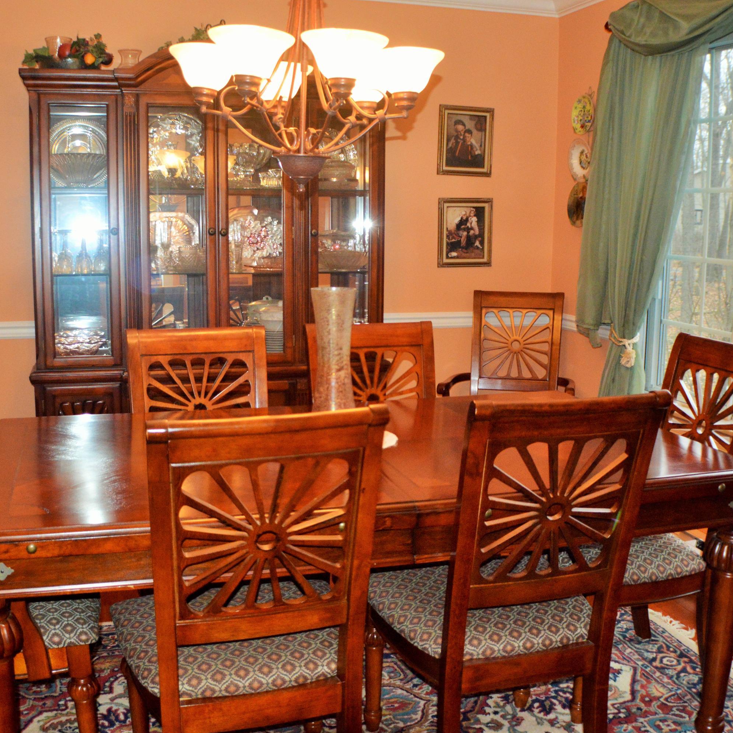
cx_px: 346
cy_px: 367
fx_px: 1198
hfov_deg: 34.0
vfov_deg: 34.0
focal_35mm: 50
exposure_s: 1/60
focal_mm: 26
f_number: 4.2
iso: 1600
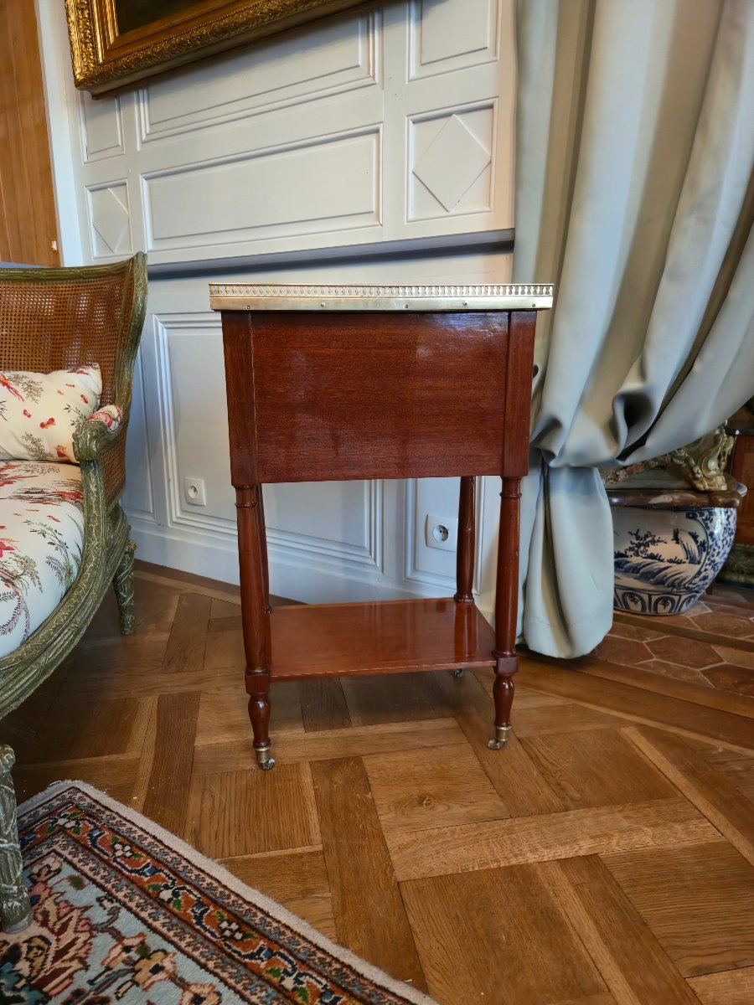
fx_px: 668
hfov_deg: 58.9
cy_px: 502
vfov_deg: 73.9
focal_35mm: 23
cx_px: 377
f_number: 1.8
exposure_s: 1/33.3
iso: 500
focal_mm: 5.4
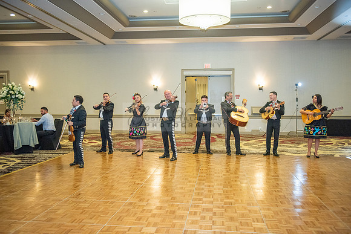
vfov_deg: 38.9
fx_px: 332
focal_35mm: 34
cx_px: 176
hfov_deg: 55.8
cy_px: 117
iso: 1600
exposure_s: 1/160
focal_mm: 34
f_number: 2.8
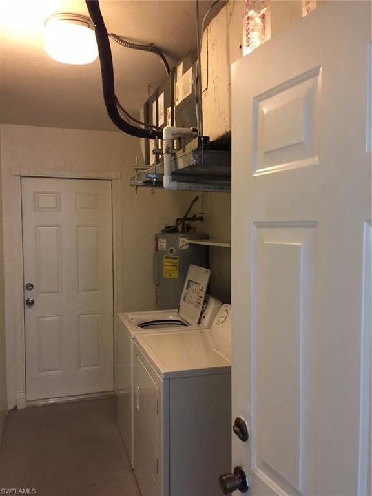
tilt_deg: -3.6
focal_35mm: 29
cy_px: 248
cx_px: 186
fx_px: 416
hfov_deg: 48.2
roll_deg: +0.7
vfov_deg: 61.7
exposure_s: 1/10
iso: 100
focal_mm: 4.15
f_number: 2.2
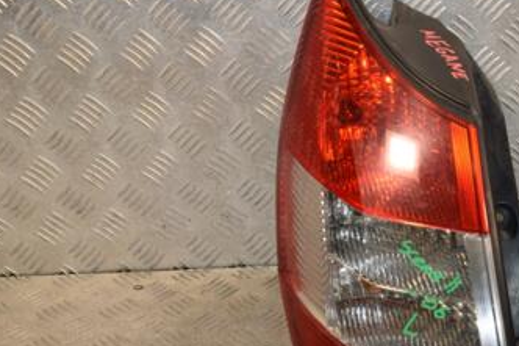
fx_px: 1095
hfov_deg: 26.2
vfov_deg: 17.9
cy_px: 241
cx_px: 410
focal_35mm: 76
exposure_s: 1/200
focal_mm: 28
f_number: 7.1
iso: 800
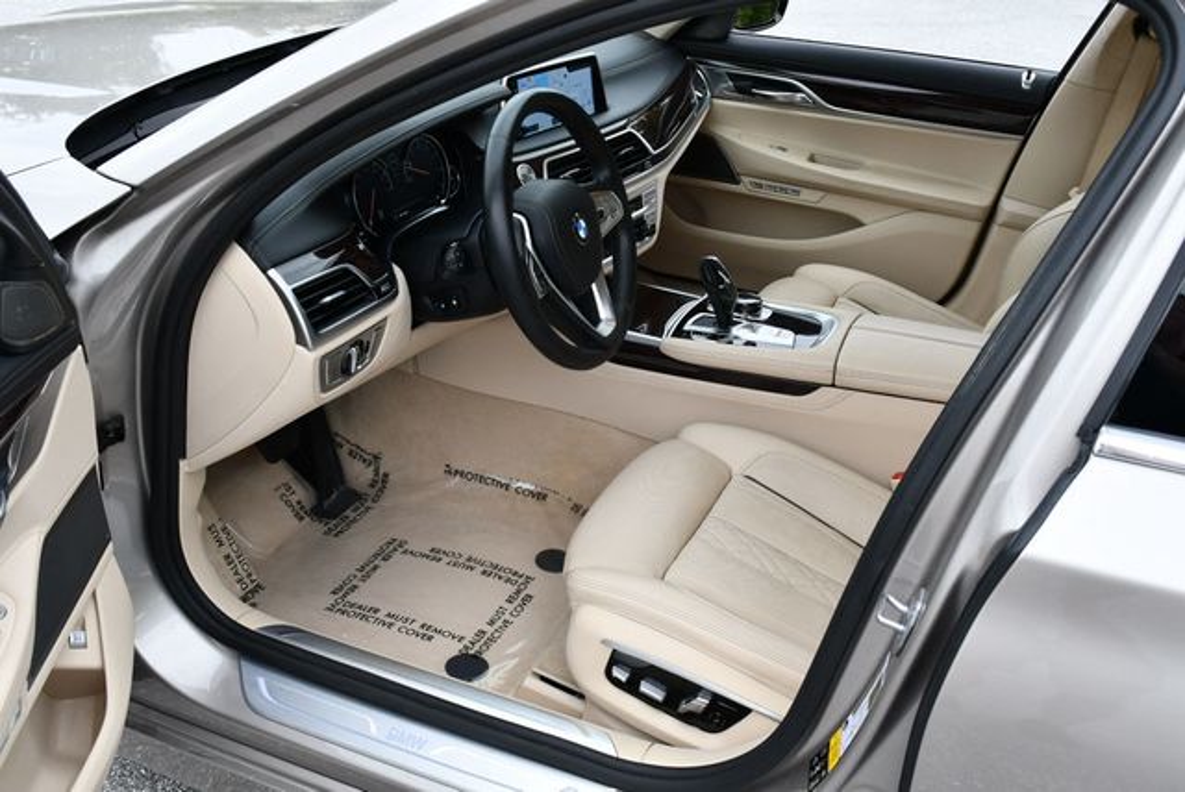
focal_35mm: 36
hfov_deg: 53.1
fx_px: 1186
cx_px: 592
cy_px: 396
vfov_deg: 36.9
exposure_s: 1/250
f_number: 5
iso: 400
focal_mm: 18
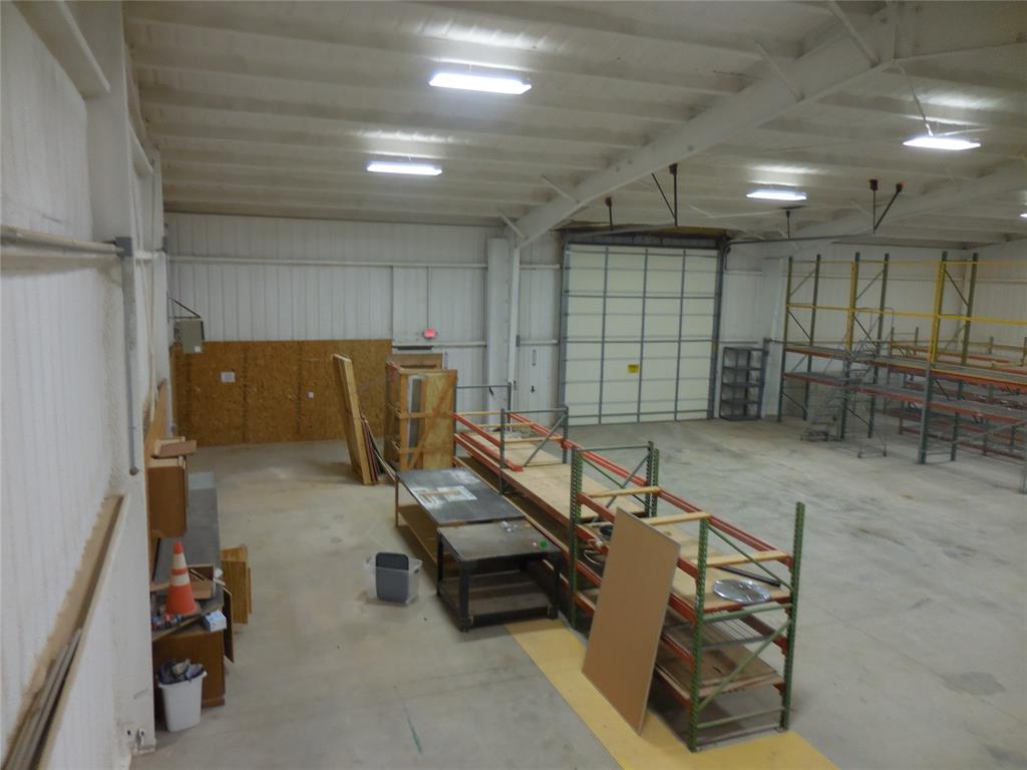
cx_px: 514
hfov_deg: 69.4
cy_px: 385
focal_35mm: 25
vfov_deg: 54.9
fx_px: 742
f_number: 3.3
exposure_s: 1/30
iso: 160
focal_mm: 4.5
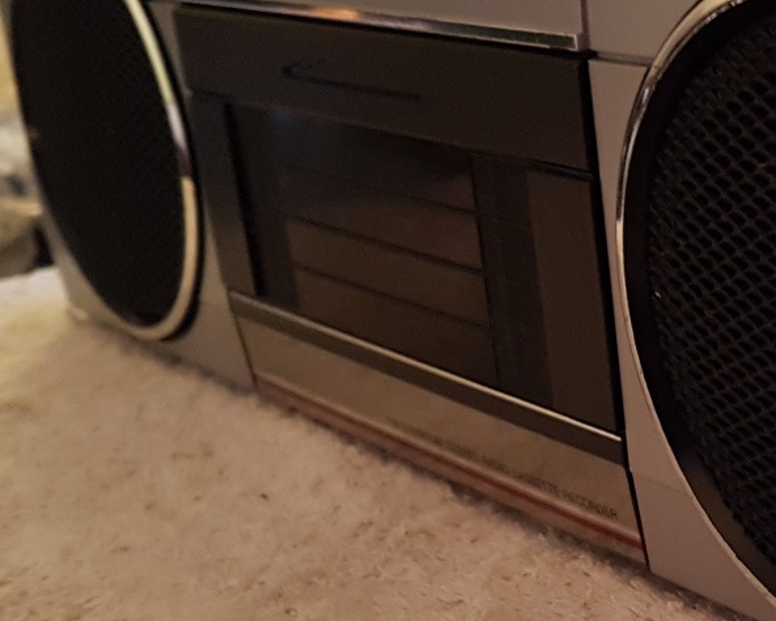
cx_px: 816
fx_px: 1585
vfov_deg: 22.2
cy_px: 365
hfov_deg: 25.8
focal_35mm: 69
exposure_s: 1/10
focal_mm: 4.2
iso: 250
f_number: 1.7
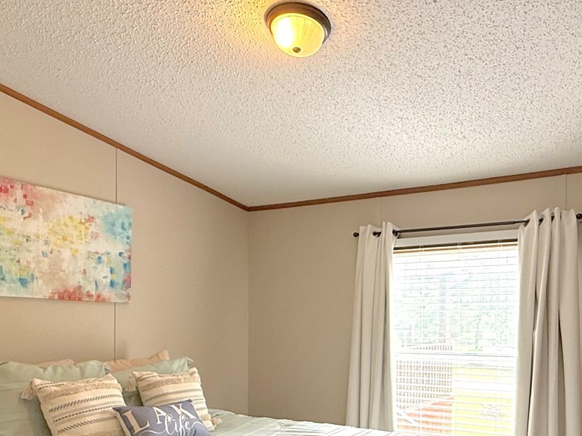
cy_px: 334
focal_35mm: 34
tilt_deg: -1.0
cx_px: 350
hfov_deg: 53.6
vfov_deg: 40.4
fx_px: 572
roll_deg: -0.5
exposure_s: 1/99
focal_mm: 2.22
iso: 125
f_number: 2.2
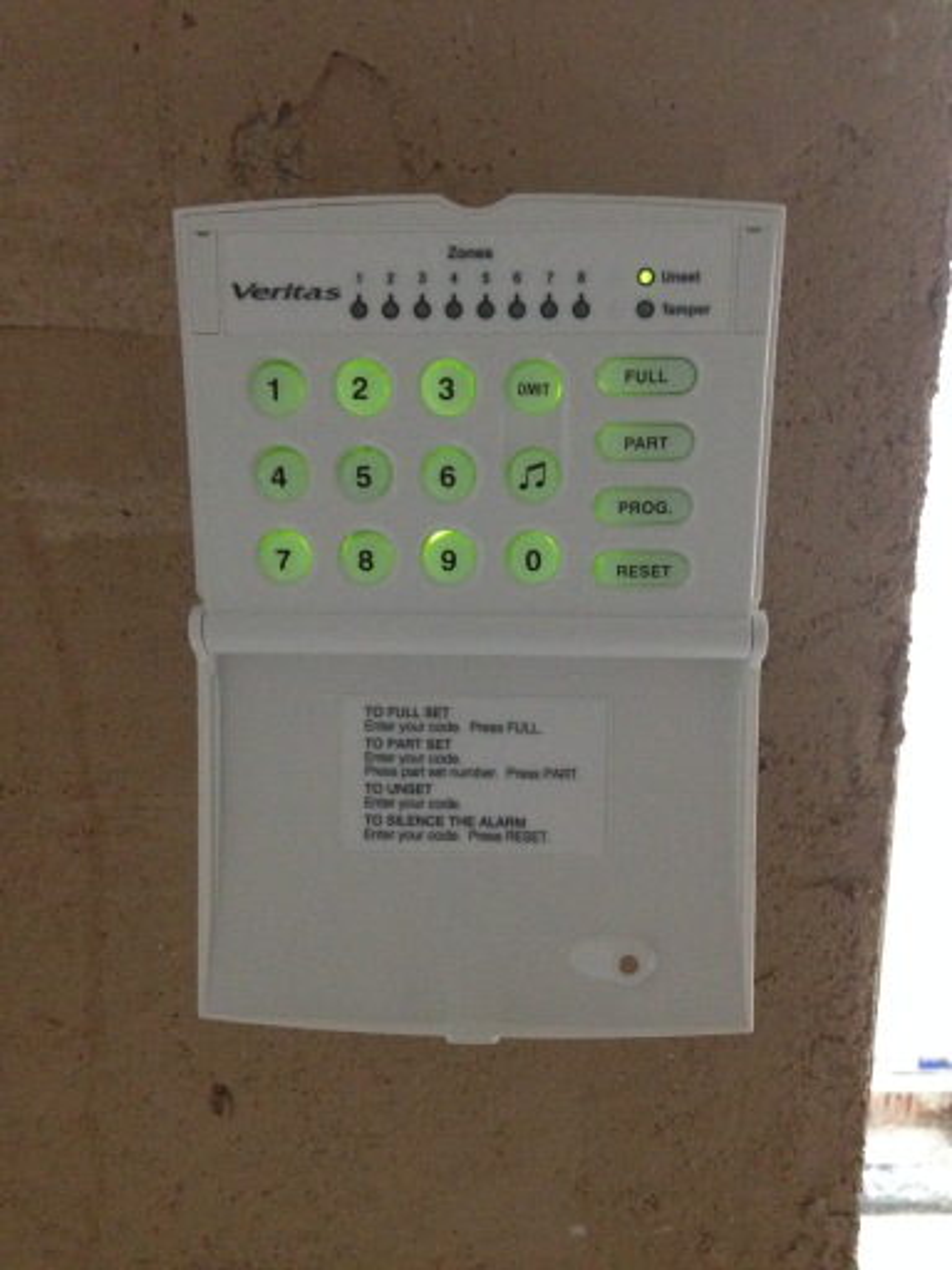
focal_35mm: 33
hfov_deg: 42.9
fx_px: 1210
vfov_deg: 55.4
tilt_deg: -13.5
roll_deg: +0.2
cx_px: 476
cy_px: 635
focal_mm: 4.12
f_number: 2.4
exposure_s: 1/15
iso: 500
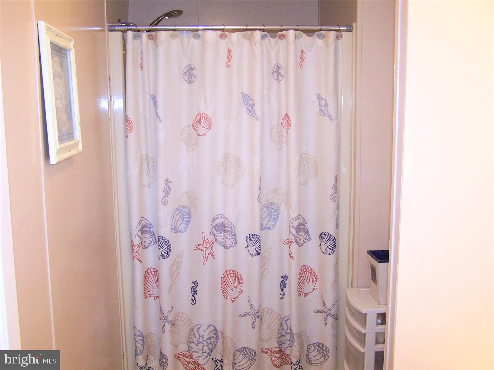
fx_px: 542
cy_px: 185
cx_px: 247
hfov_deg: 49.0
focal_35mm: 38
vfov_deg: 37.7
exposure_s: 1/60
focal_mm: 6.3
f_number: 2.8
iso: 140
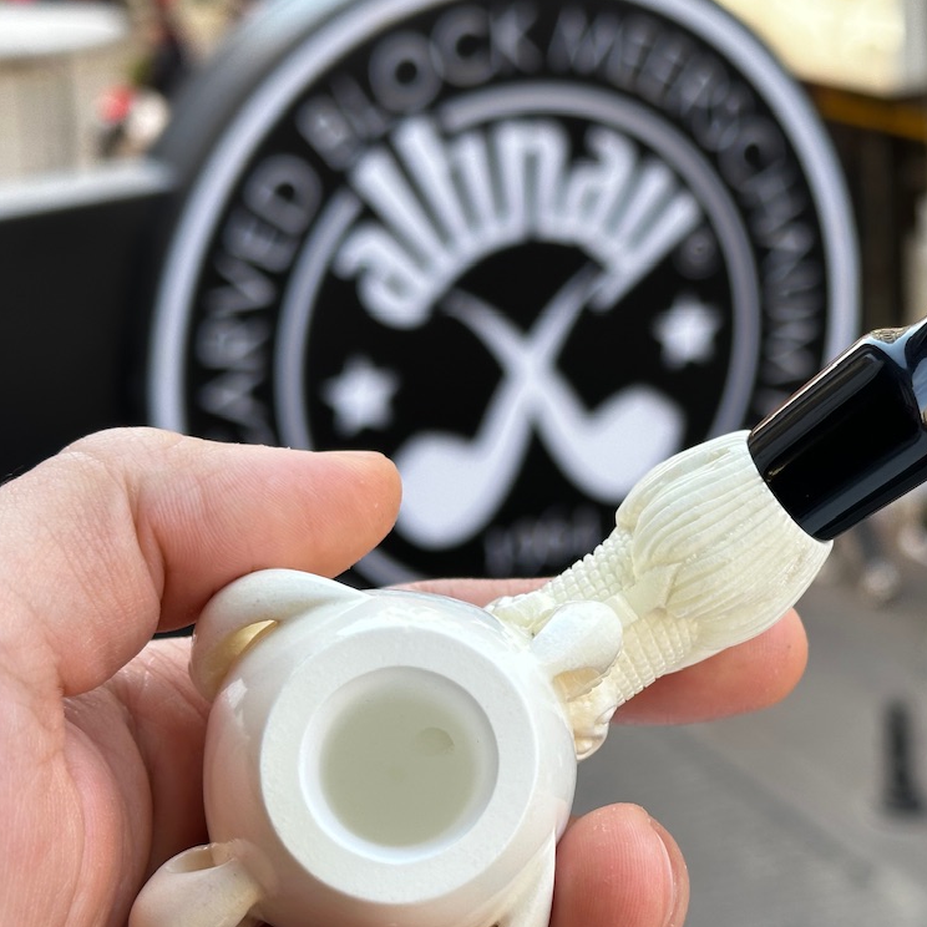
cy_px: 563
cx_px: 674
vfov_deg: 23.6
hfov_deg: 23.5
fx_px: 2212
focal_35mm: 73
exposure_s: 1/286
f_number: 1.78
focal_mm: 6.86
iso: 64
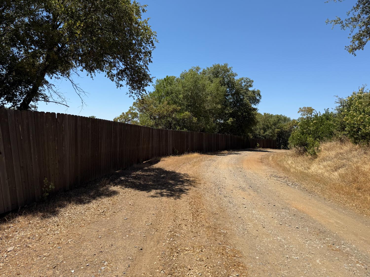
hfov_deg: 71.6
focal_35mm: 24
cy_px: 138
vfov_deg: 56.8
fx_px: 257
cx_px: 185
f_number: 1.78
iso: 80
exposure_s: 1/4405
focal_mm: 6.76
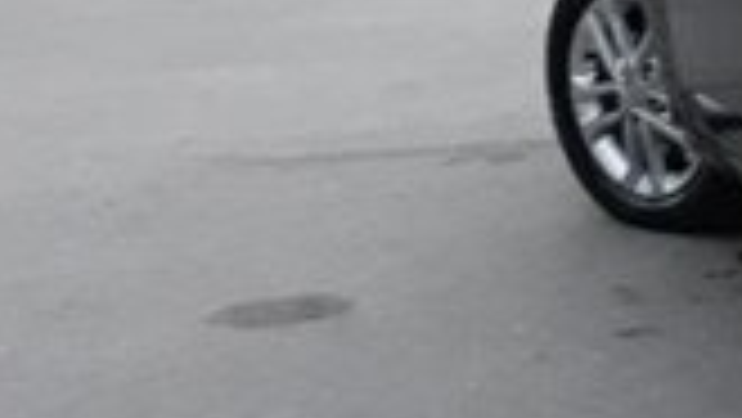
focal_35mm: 118
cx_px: 1358
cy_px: -52
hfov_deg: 15.5
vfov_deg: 10.2
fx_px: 2323
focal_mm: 3.71
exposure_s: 1/25
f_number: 1.7
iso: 500
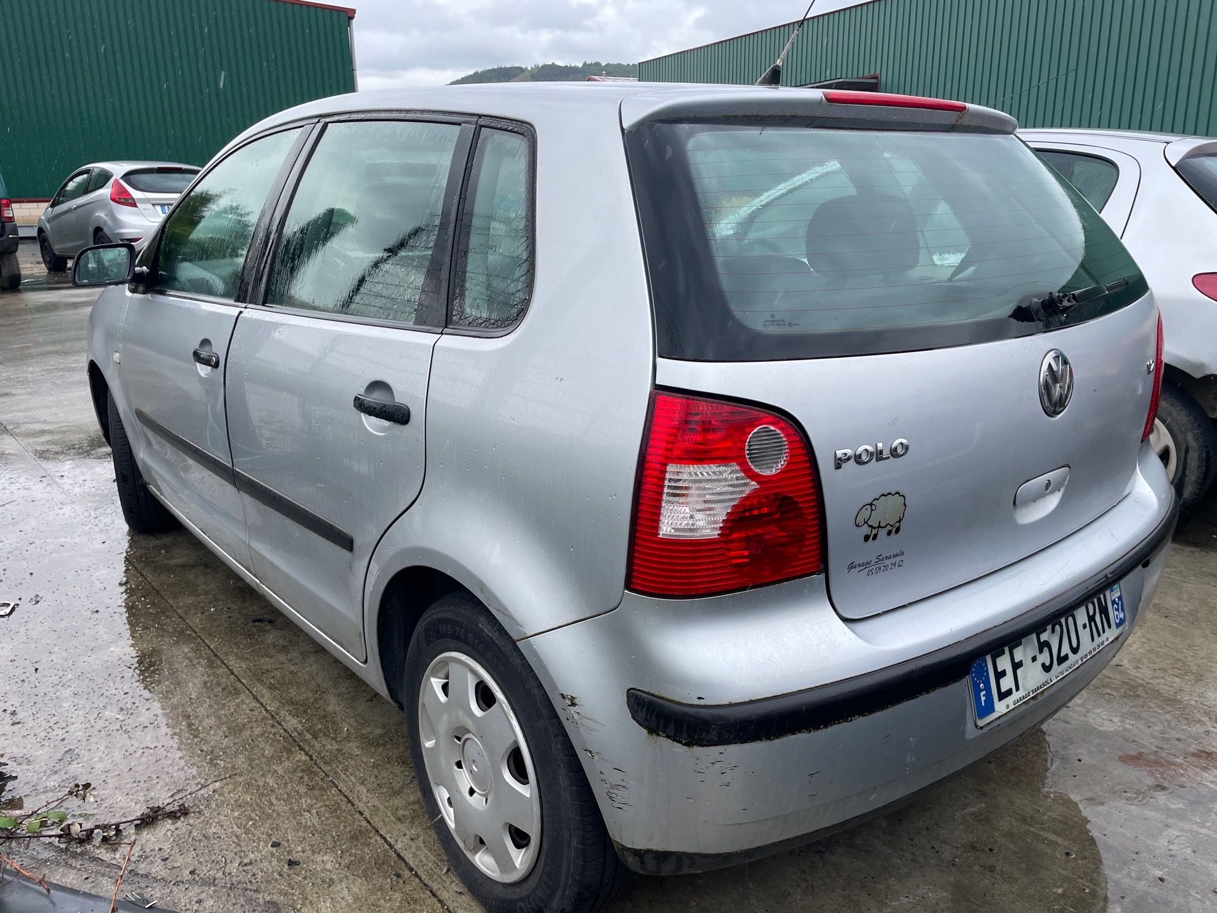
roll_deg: +2.7
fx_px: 914
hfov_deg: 67.3
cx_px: 608
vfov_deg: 53.1
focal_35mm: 26
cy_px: 456
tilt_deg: -17.7
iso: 32
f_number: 1.6
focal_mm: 4.2
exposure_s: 1/694
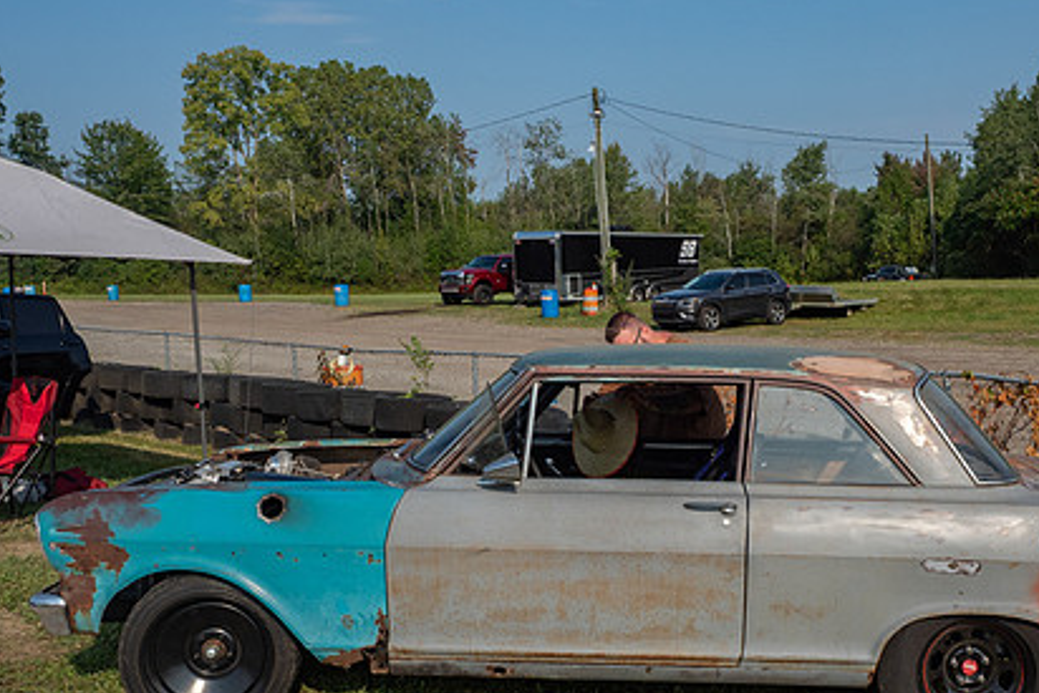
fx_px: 1184
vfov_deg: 32.5
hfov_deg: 46.8
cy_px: 435
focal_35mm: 41
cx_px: 671
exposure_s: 1/800
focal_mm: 14
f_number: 7.1
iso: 200
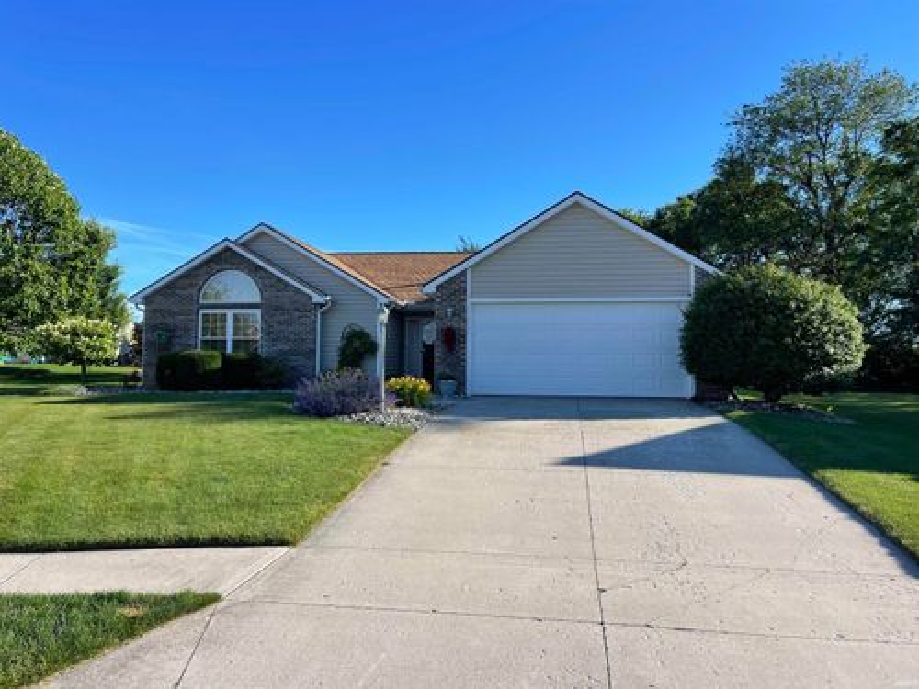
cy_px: 344
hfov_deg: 69.4
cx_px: 460
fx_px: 664
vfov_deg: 54.9
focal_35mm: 25
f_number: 1.6
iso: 32
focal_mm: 5.1
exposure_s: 1/2165
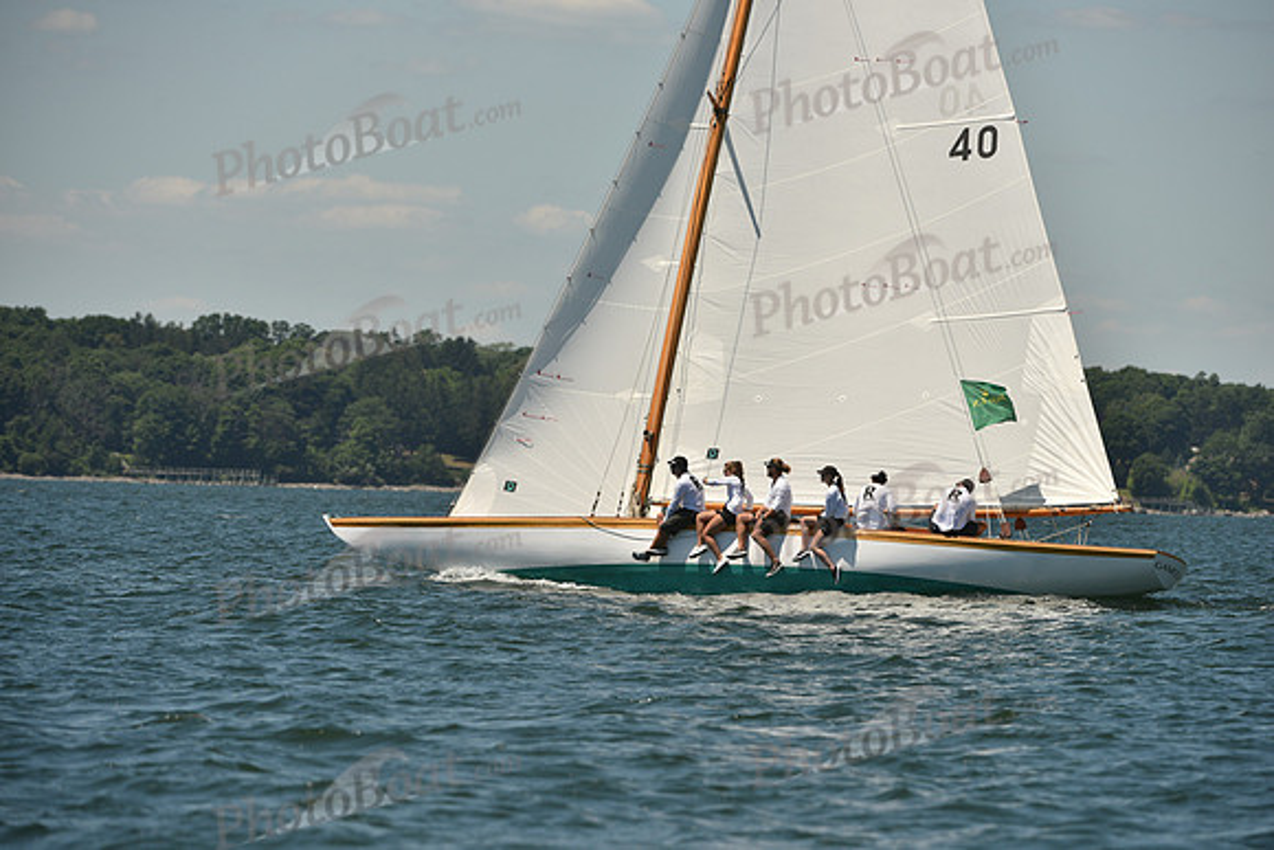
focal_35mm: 290
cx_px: 637
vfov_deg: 4.7
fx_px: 10265
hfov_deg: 7.1
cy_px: 425
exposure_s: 1/1600
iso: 250
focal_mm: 290
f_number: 7.1
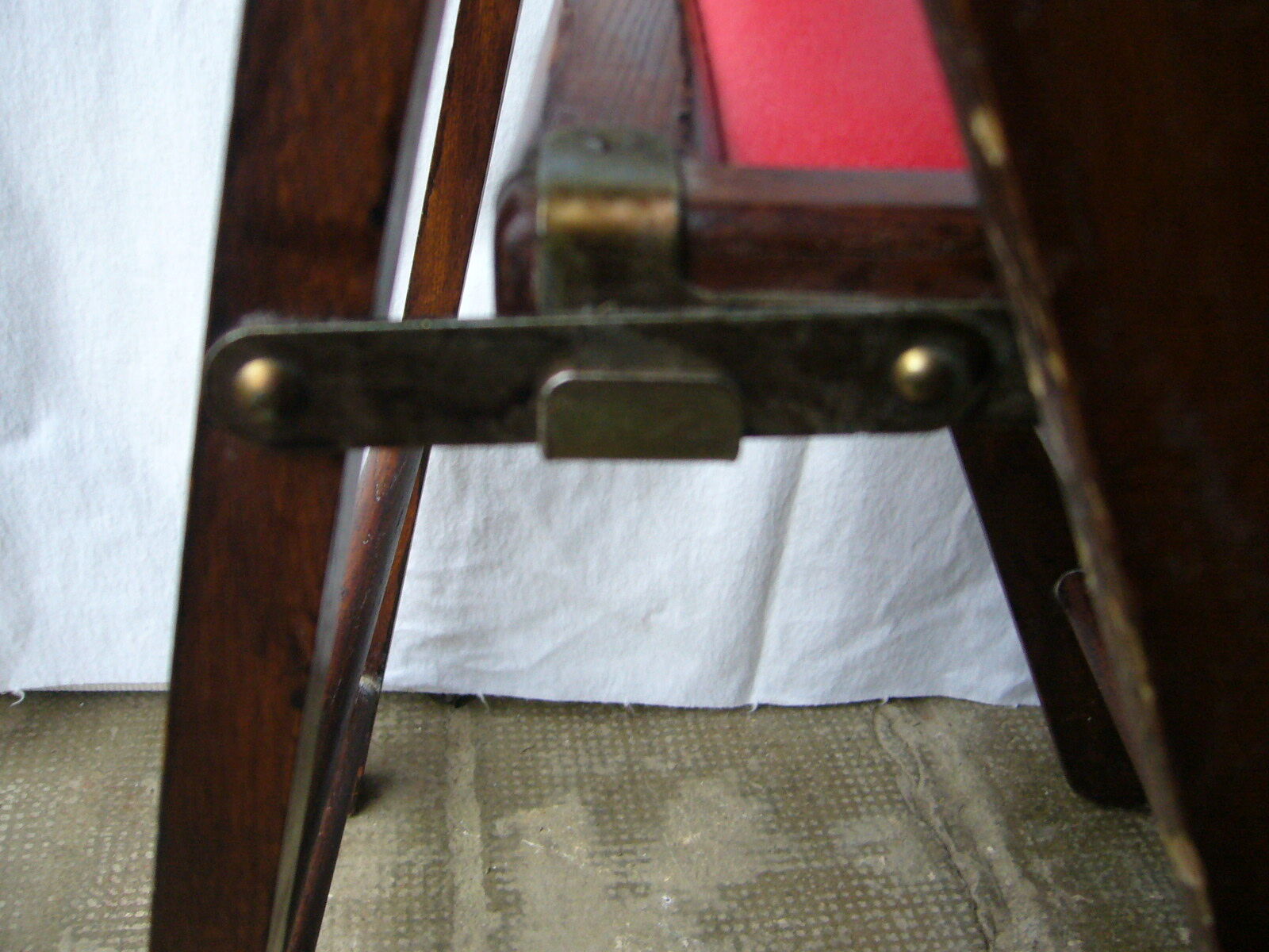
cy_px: 476
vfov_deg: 40.7
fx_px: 1283
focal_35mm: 35
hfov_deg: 52.6
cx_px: 634
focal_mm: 5.8
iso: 200
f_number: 2.8
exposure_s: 1/8
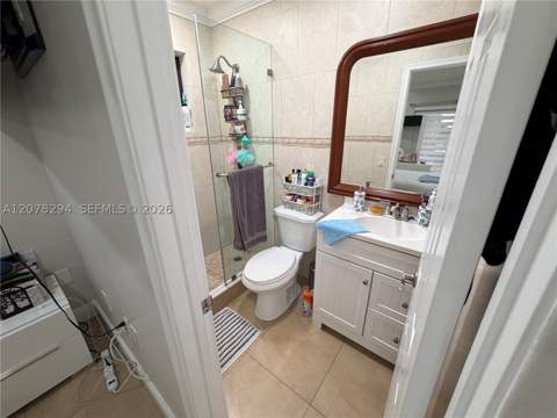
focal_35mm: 14
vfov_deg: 85.7
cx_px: 278
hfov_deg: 102.1
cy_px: 209
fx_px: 225
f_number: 2.2
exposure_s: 1/120
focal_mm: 2.22
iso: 160
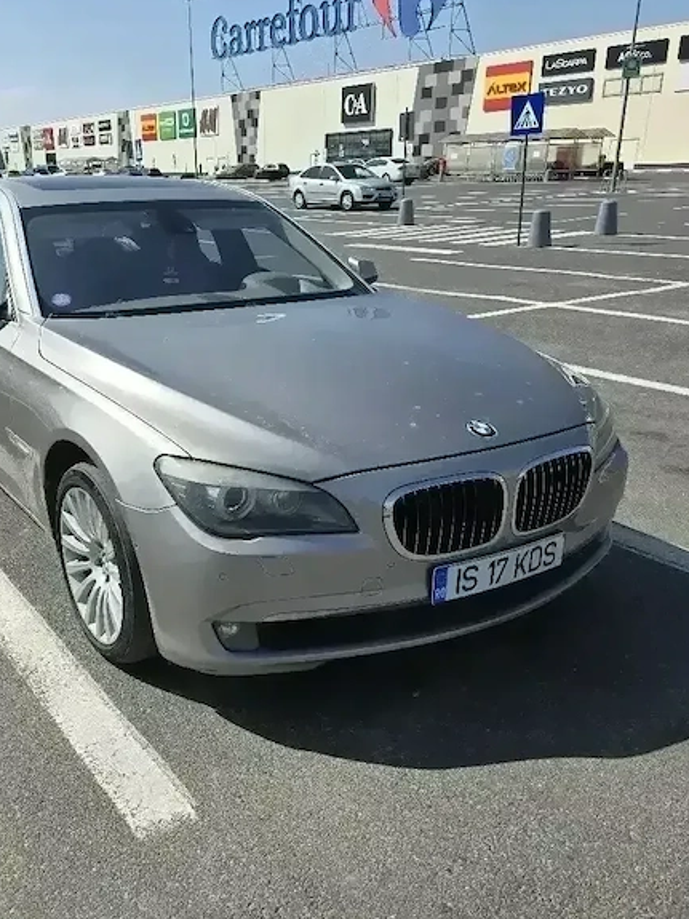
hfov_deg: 43.5
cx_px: 229
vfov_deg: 56.7
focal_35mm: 32
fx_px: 850
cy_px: 507
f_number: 1.7
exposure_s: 1/10000
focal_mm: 6.3
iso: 80
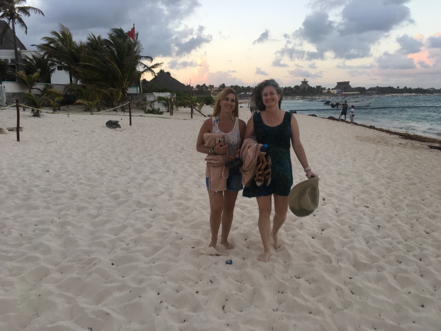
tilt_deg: -9.6
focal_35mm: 29
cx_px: 220
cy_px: 166
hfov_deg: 61.7
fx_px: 369
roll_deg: +2.3
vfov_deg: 48.2
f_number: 2.2
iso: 25
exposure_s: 1/60
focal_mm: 4.15
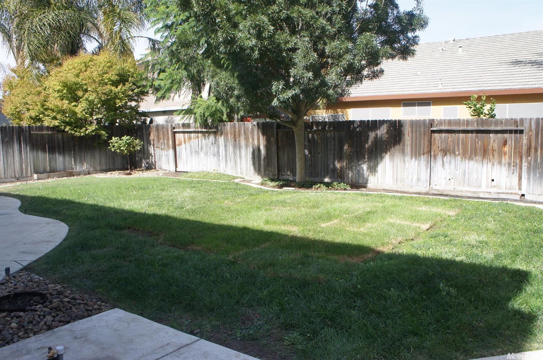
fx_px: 452
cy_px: 180
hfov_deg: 62.0
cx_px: 272
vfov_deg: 43.5
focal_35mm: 30
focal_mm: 20
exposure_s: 1/200
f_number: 8
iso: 200
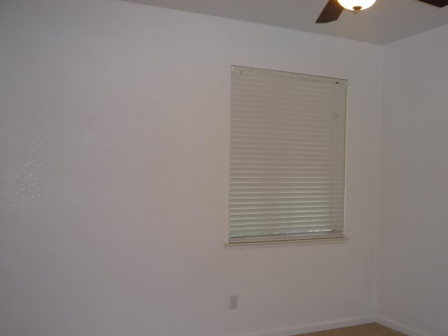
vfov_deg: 37.5
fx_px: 492
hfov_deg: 48.6
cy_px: 203
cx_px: 275
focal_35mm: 38
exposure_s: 1/30
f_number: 3.3
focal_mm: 5.2
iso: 100
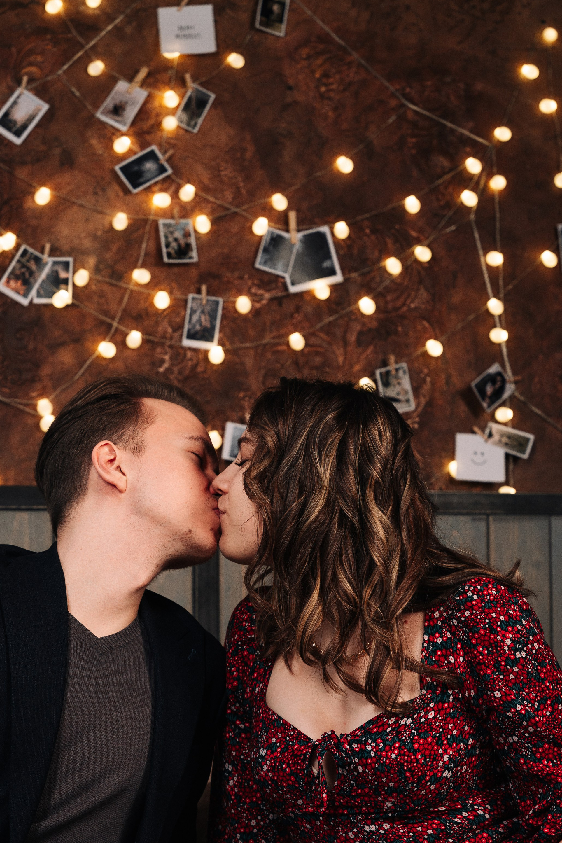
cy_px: 535
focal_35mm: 93
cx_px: 198
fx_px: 2177
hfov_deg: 14.7
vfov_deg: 21.9
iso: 250
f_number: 5
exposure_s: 1/100
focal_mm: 70
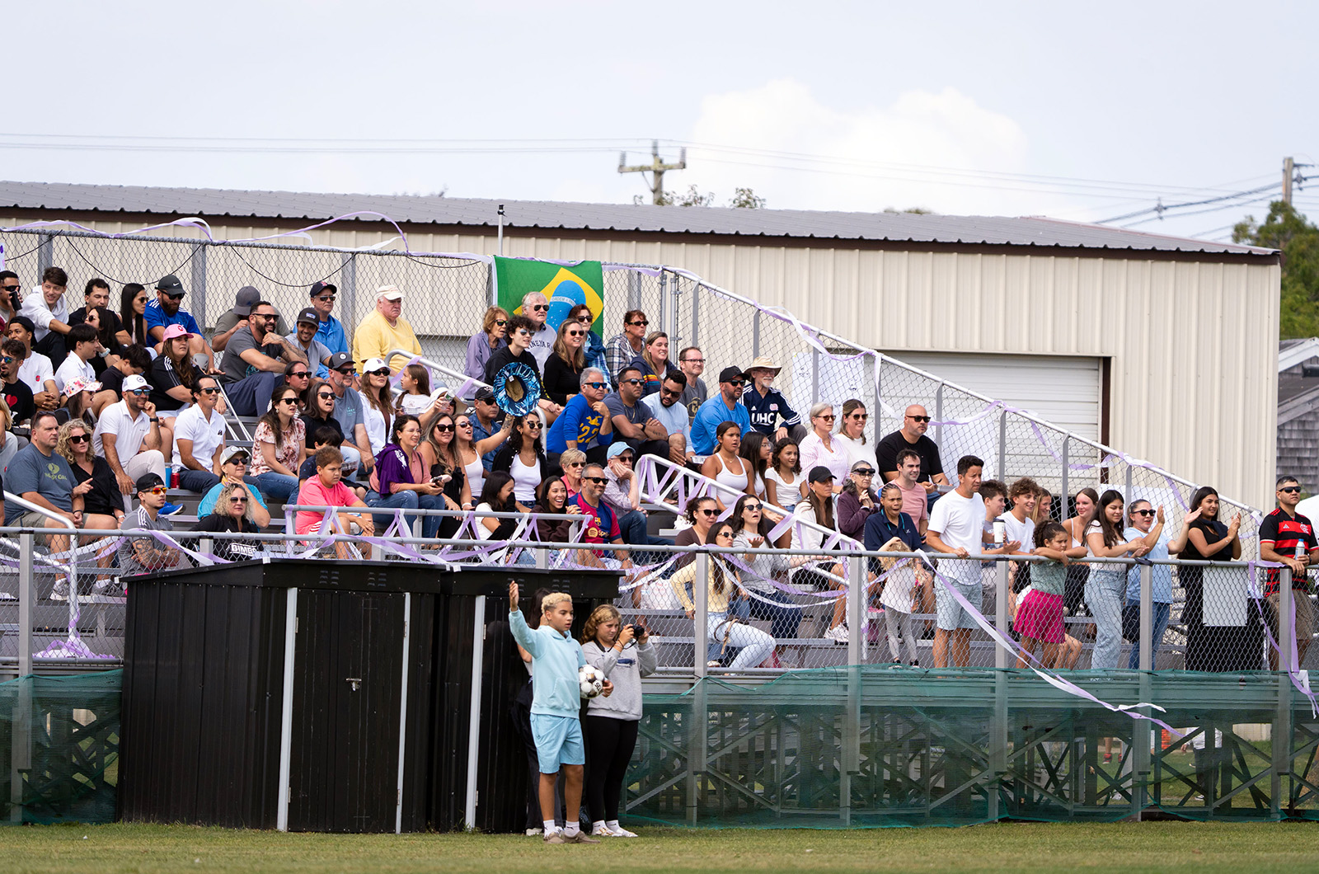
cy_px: 437
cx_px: 660
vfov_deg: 4.4
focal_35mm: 309
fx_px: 11299
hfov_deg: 6.7
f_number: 6.3
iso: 800
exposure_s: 1/2500
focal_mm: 309
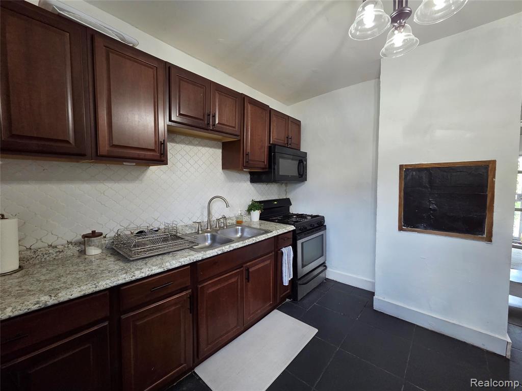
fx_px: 196
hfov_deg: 106.2
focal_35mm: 13
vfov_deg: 89.9
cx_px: 261
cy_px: 196
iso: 400
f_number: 2.2
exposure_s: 1/60
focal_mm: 2.2
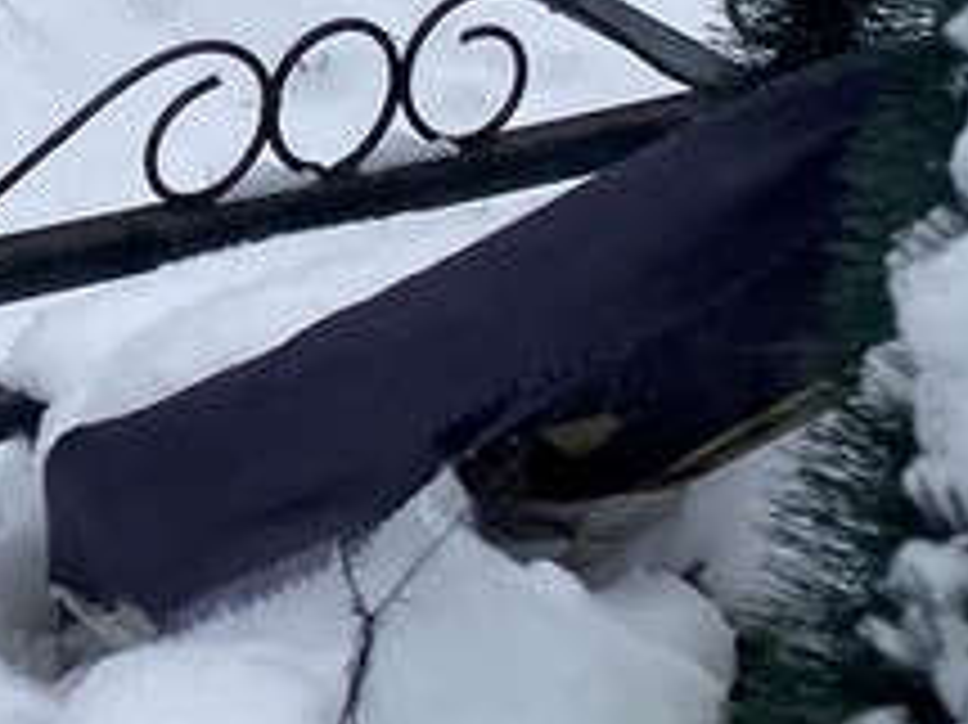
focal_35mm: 124
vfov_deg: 10.8
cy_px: -773
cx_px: -563
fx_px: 3466
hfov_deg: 14.6
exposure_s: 1/485
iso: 32
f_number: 1.8
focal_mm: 4.25
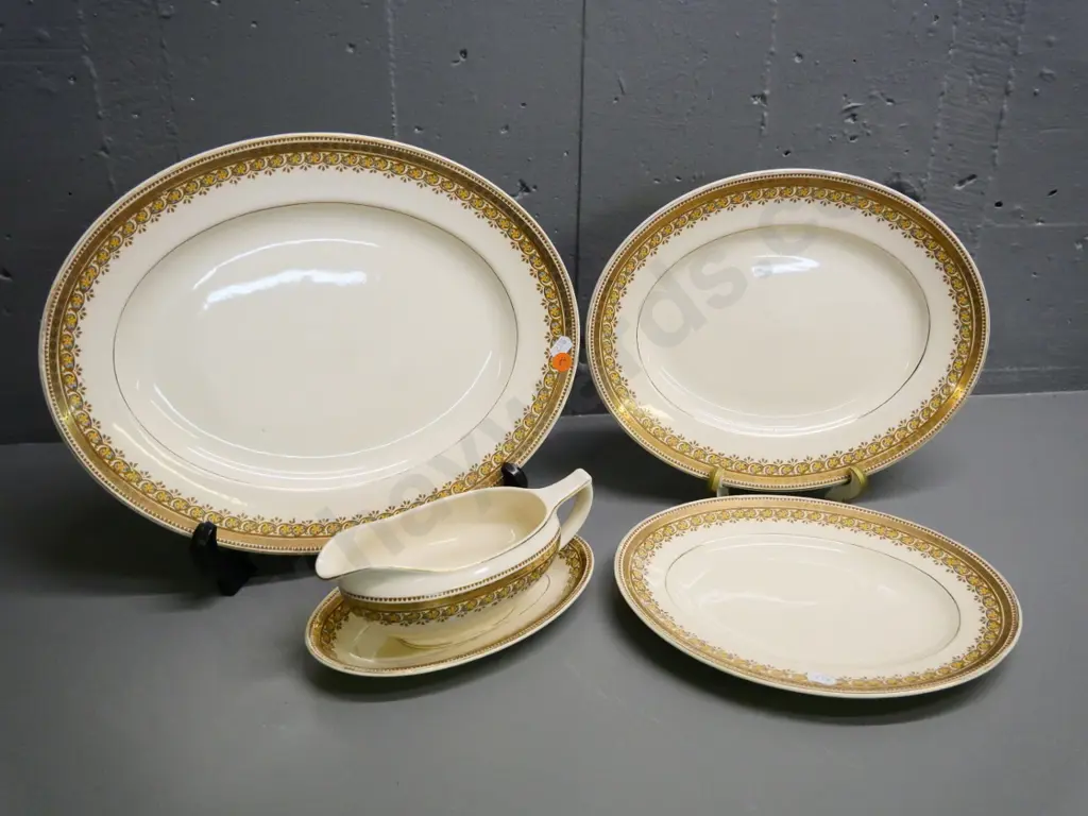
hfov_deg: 54.0
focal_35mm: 34
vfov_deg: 41.8
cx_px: 544
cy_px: 408
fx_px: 1069
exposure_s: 1/500
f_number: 4.5
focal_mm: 17
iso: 3200
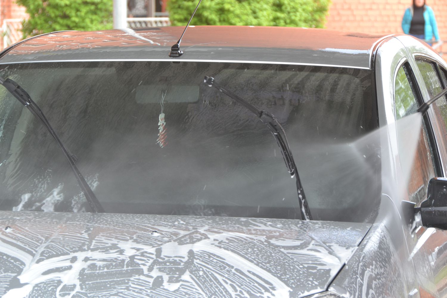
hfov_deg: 11.4
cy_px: 149
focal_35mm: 180
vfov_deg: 7.6
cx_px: 224
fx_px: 2235
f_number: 10
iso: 400
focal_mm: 120
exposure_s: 1/100
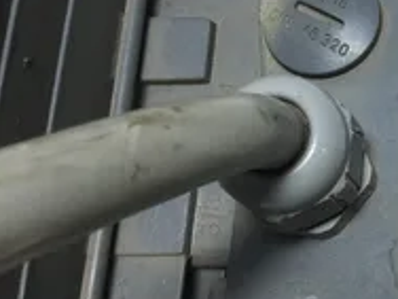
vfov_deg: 22.2
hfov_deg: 27.3
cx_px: 421
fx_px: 759
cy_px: 172
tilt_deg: -74.4
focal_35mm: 66
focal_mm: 3.3
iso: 25
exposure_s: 1/120
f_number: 2.4
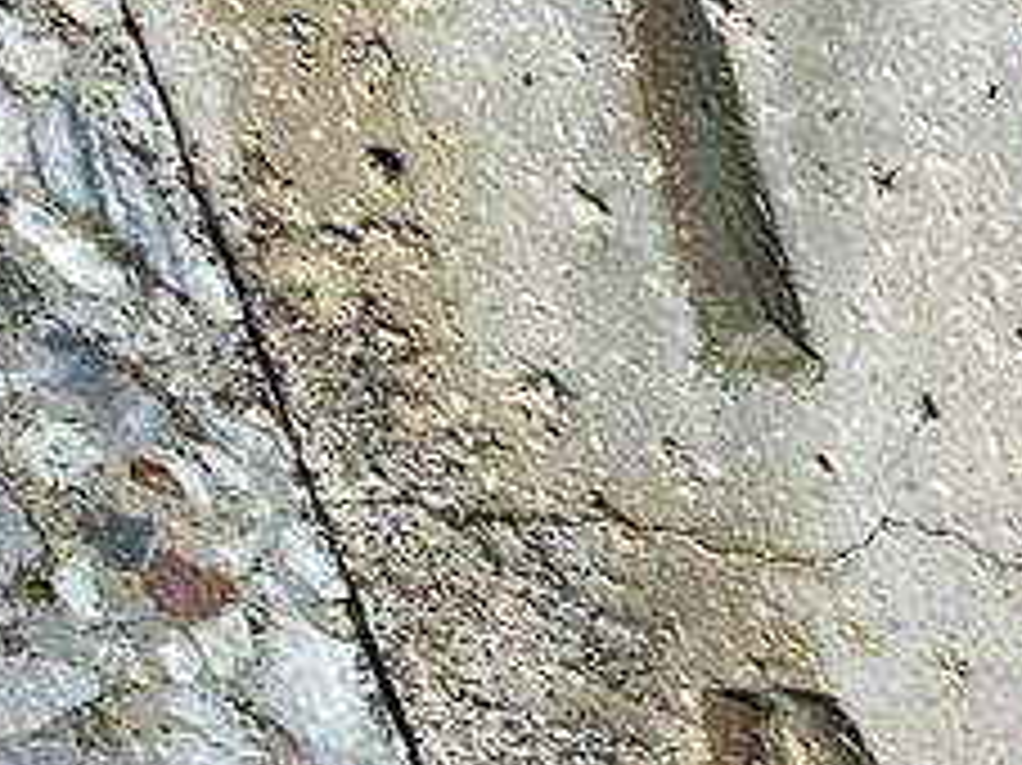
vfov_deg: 8.7
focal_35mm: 165
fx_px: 4869
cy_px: 1251
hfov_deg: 10.5
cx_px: 2377
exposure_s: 1/2183
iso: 32
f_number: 1.8
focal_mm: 4.25
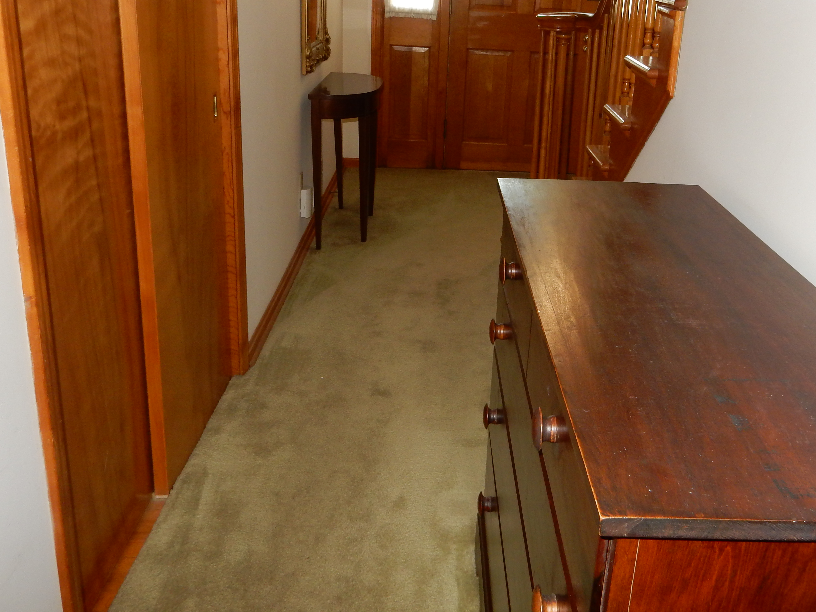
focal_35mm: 34
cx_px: 479
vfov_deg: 41.4
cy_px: 221
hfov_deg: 53.7
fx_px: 801
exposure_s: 1/30
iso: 200
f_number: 3.7
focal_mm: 4.5
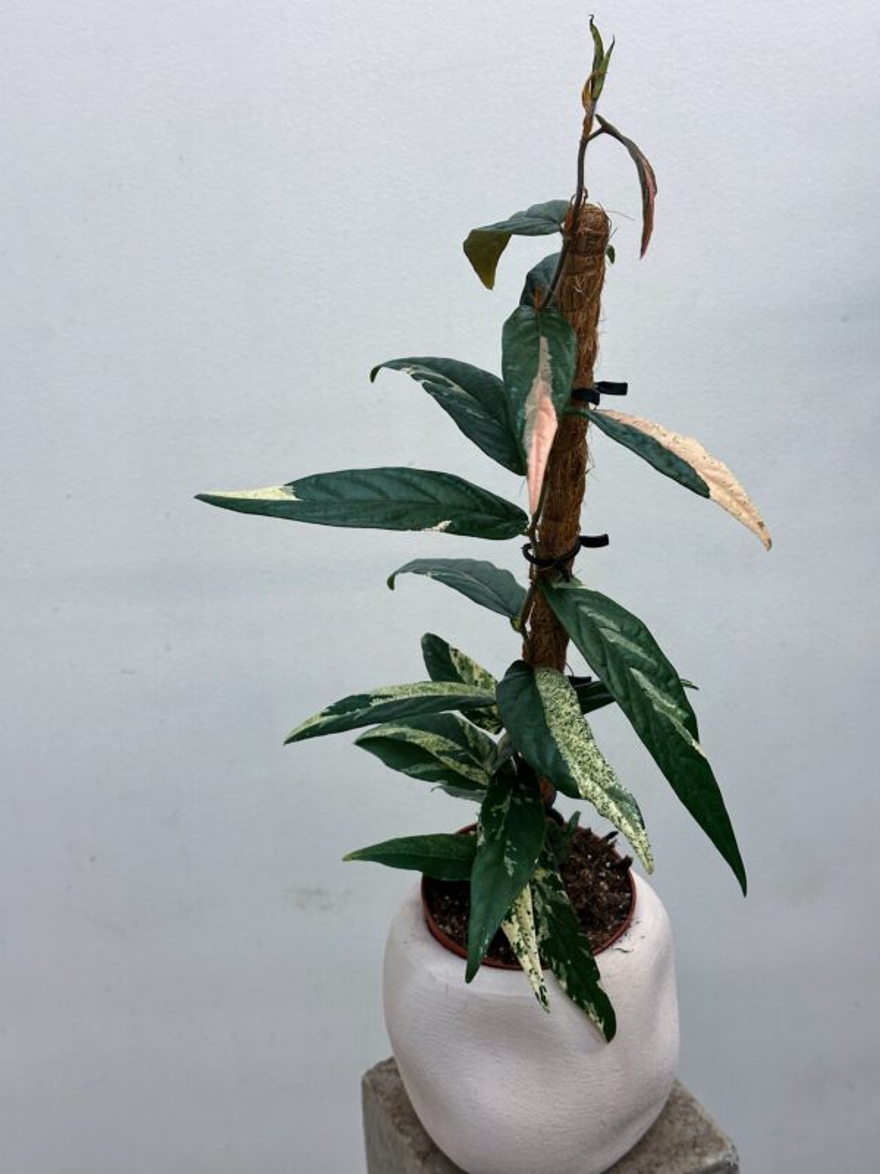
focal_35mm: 48
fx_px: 1627
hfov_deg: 30.3
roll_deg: +2.5
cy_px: 587
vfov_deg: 39.7
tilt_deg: -20.4
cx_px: 440
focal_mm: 6.86
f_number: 1.78
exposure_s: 1/50
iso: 80
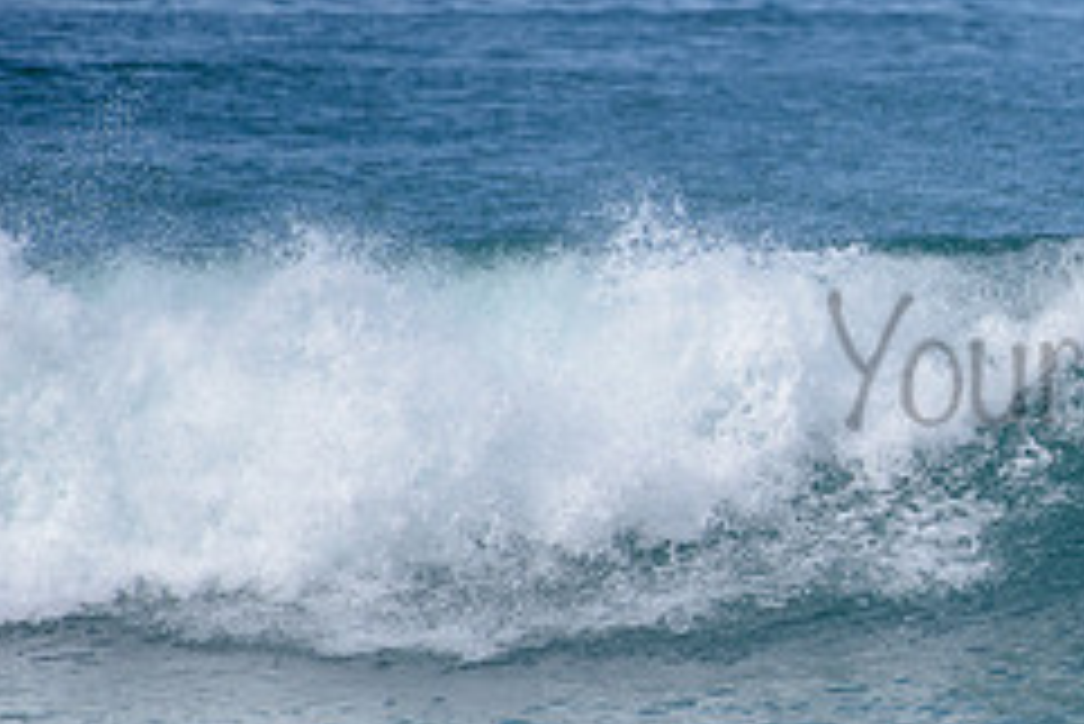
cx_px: 1291
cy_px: 322
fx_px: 36244
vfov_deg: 1.1
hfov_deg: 1.7
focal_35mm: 1203
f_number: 6.3
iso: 250
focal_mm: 500
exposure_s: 1/2500
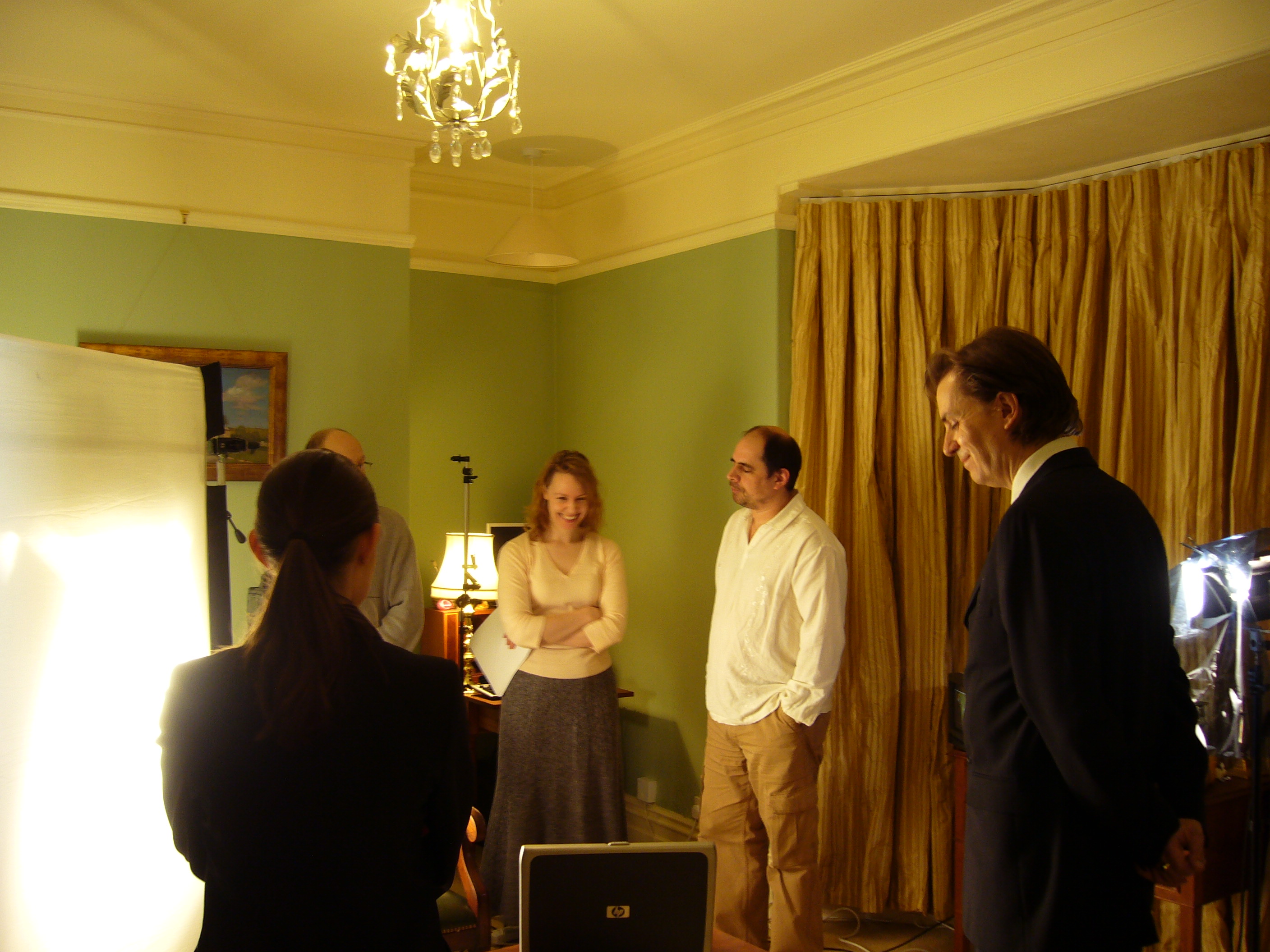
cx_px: 635
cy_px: 476
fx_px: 1284
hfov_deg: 52.6
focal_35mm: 35
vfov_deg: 40.7
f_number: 2.8
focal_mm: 5.8
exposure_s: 1/3.2
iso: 80
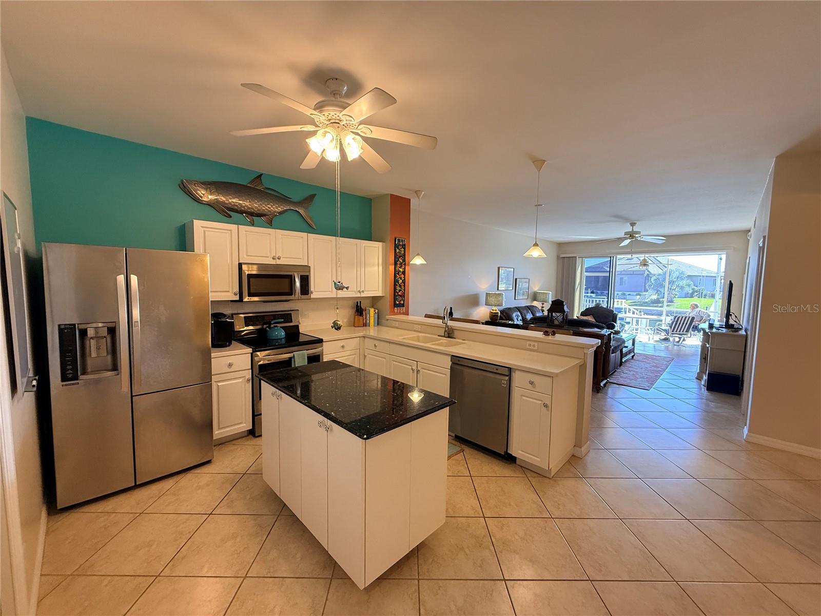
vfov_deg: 85.7
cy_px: 308
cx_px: 410
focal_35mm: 14
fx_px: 332
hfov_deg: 102.1
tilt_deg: -3.8
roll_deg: -0.7
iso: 250
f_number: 2.2
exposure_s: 1/120
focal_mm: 2.22
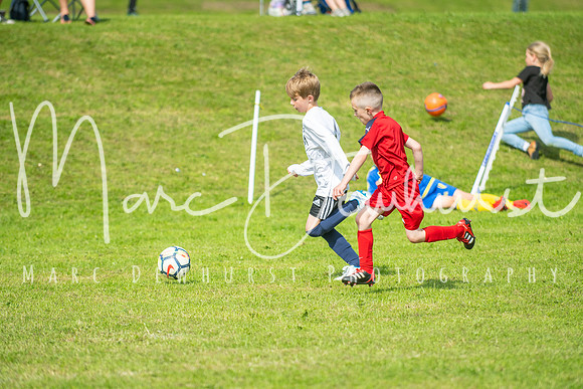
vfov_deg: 5.1
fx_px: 4373
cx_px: 292
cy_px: 194
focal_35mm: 270
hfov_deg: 7.6
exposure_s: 1/2500
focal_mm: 180
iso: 250
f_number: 3.2
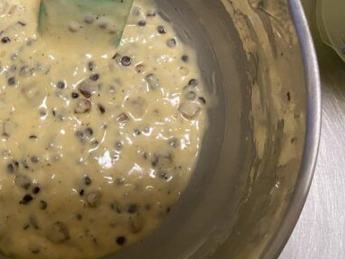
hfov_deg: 39.9
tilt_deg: -83.2
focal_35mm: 45
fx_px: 449
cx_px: 57
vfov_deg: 32.2
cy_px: 122
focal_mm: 4.25
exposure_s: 1/50
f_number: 1.8
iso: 320
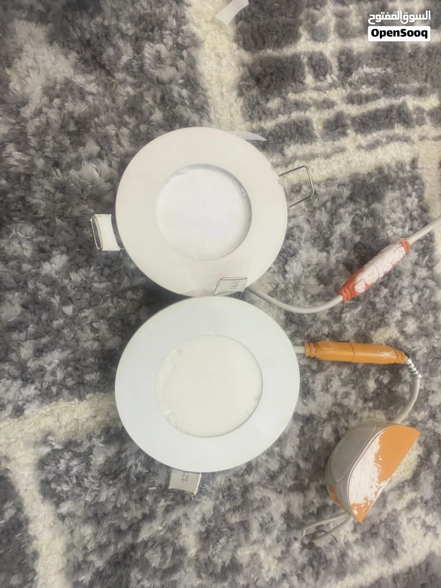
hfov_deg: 53.1
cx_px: 220
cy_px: 294
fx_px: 442
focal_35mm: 26
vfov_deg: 67.3
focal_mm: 4.25
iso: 64
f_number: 1.8
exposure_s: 1/50
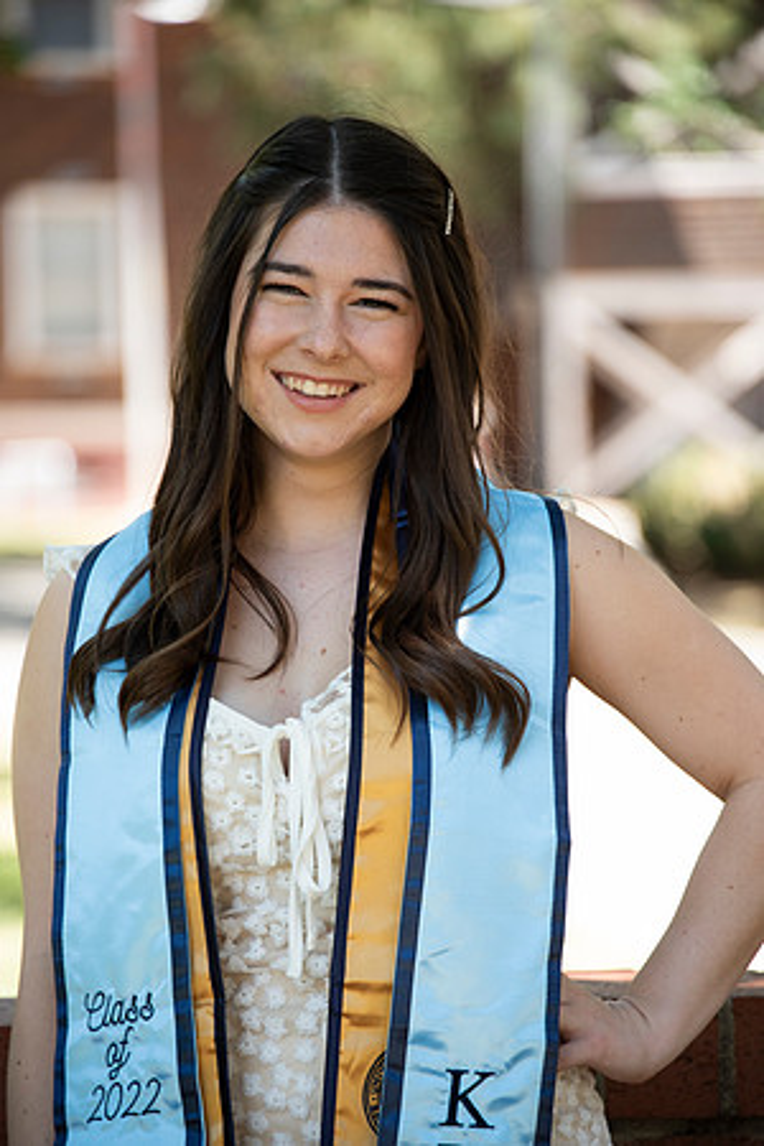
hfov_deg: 6.0
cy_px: 573
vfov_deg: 9.0
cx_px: 382
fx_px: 7321
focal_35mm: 230
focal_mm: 230
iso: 640
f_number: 5.6
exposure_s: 1/250
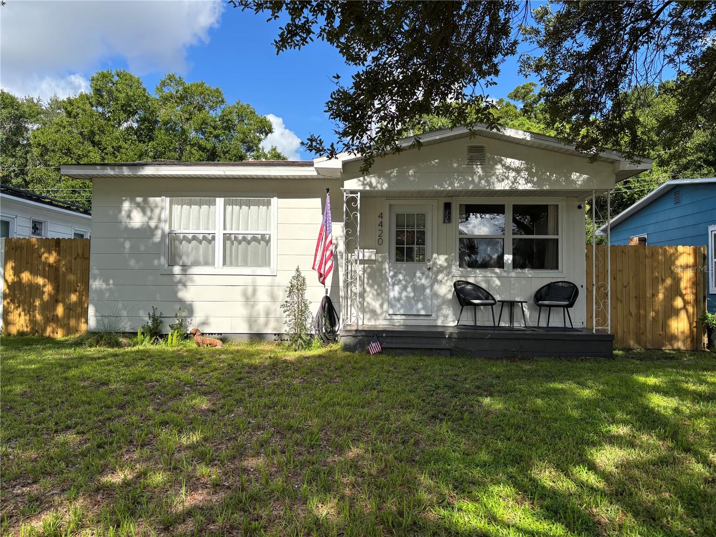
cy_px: 268
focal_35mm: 26
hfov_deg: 67.3
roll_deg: -0.5
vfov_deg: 53.1
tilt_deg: +0.5
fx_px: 538
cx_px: 358
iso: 50
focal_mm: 5.96
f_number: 1.6
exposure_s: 1/1876
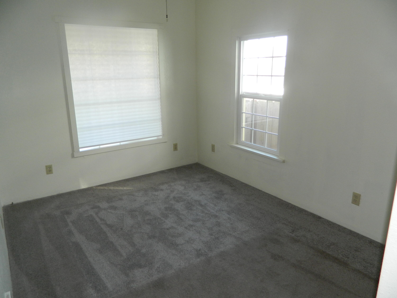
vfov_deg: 54.9
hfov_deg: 69.4
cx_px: 198
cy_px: 149
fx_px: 287
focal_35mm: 25
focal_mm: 4.5
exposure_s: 1/30
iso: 125
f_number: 3.1
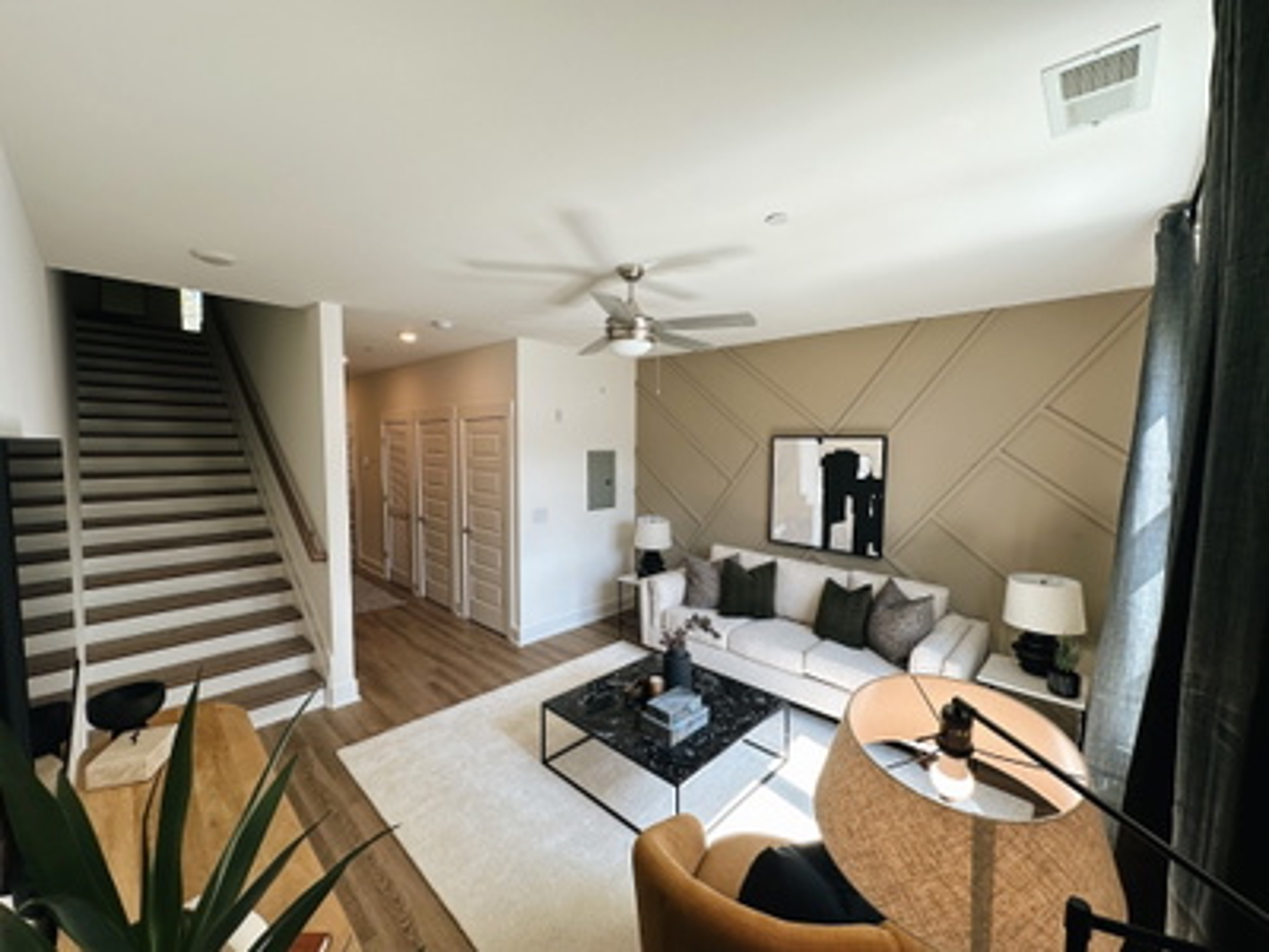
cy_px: 476
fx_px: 513
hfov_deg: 102.1
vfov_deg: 85.7
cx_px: 634
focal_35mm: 14
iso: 50
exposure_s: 1/120
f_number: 2.2
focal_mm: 2.22
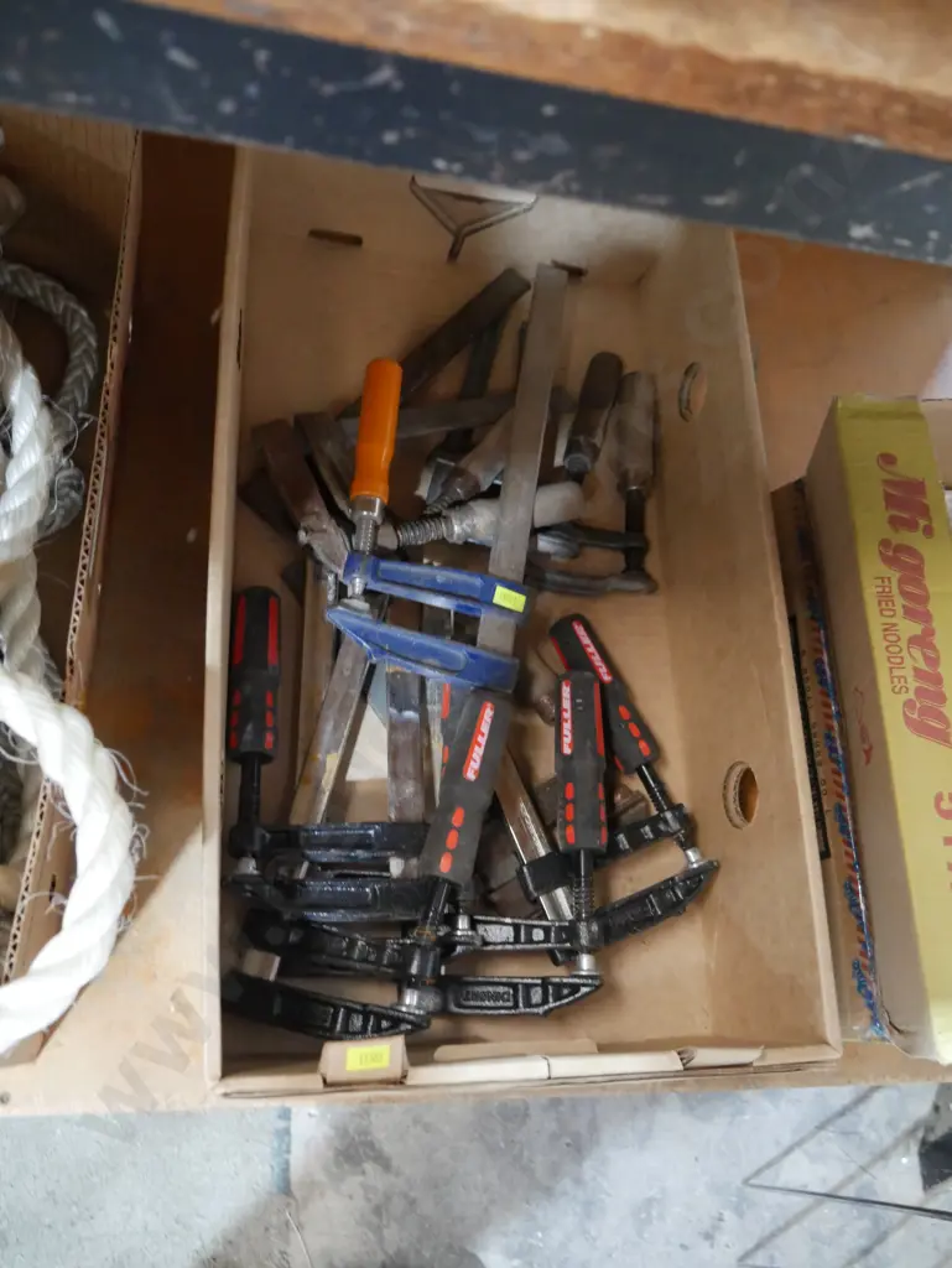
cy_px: 634
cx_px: 476
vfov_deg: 63.4
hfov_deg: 49.8
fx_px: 1026
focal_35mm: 28
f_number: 3.5
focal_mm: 14
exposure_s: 1/50
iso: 3200
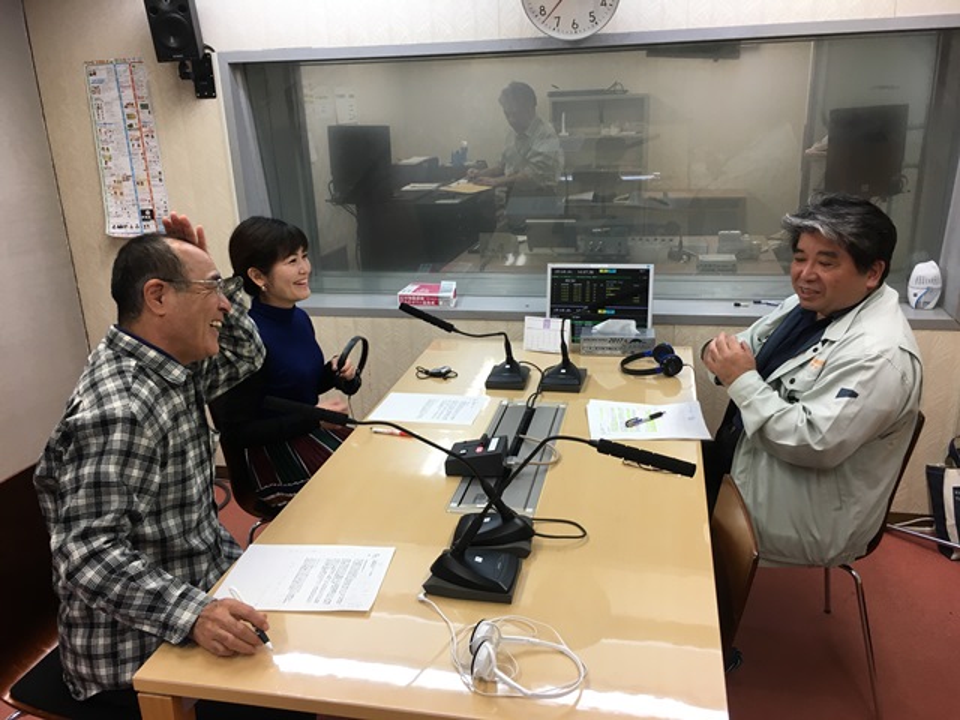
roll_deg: +2.1
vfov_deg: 48.2
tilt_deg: -17.2
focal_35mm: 29
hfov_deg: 61.7
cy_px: 360
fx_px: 804
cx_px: 480
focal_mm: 4.15
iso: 25
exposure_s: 1/30
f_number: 2.2
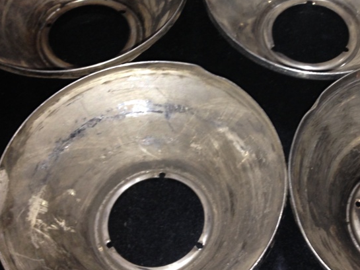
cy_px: 114
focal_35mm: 62
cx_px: 270
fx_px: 645
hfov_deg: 30.7
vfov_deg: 23.6
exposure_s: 1/17
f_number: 2.4
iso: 80
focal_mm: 4.12
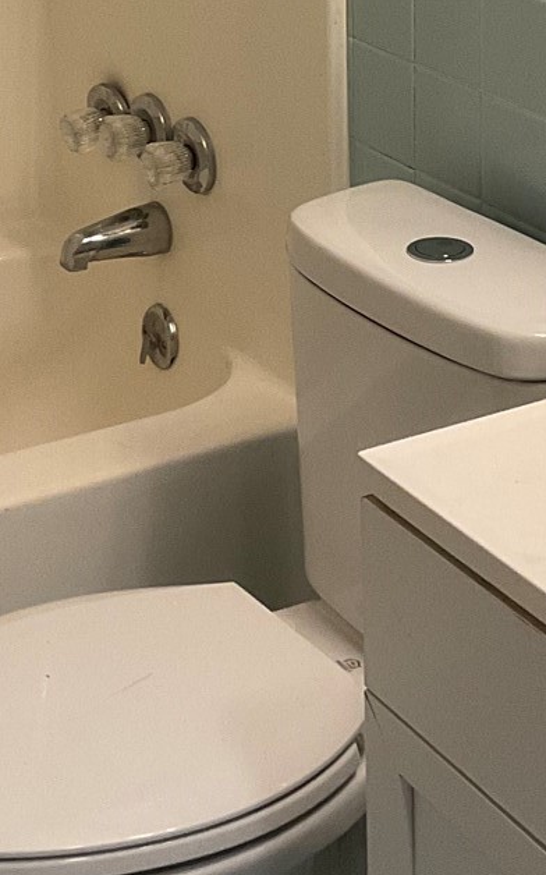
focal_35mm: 94
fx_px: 2240
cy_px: 7
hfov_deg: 13.9
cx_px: 145
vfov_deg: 21.4
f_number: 1.8
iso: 64
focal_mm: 3
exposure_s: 1/60
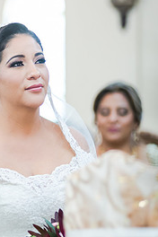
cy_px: 96
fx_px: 1955
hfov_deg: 4.6
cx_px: -60
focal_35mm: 297
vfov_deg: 6.9
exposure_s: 1/100
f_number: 2.8
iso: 1600
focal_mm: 135
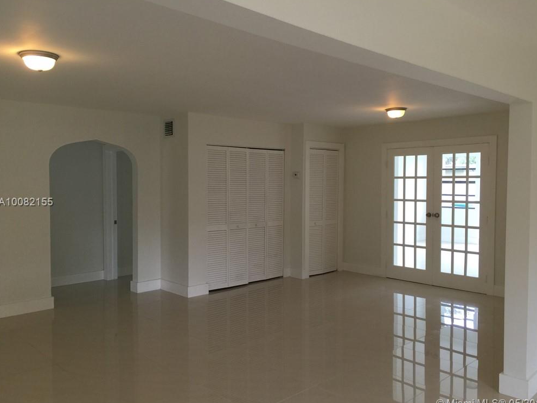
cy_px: 203
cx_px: 274
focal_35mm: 30
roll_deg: -0.3
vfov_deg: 46.8
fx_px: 465
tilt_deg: -1.5
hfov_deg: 60.0
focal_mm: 4.15
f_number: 2.2
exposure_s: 1/30
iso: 40
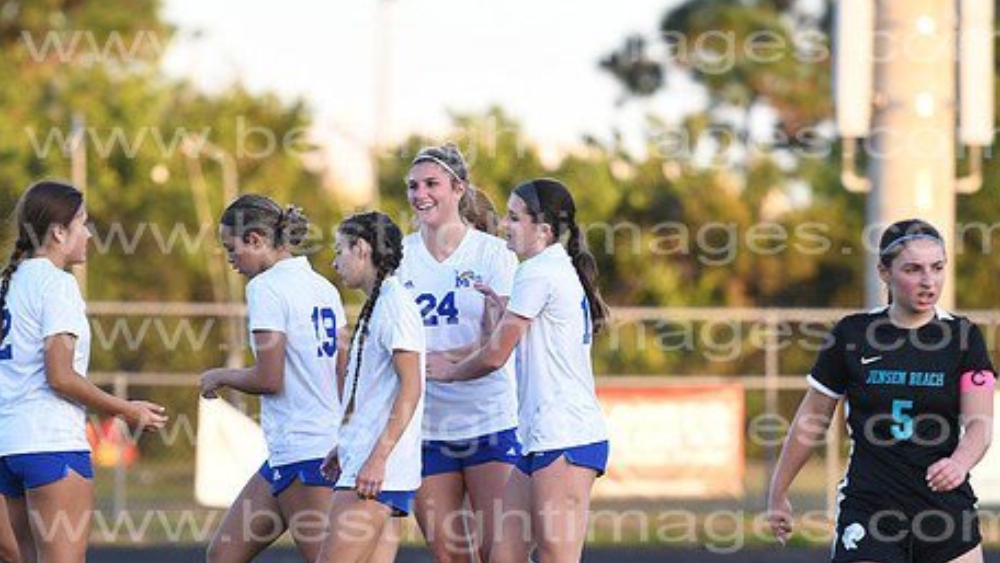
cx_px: 529
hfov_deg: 6.2
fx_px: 9276
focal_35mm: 350
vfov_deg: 3.5
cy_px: 382
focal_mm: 175
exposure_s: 1/800
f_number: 2.8
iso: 450
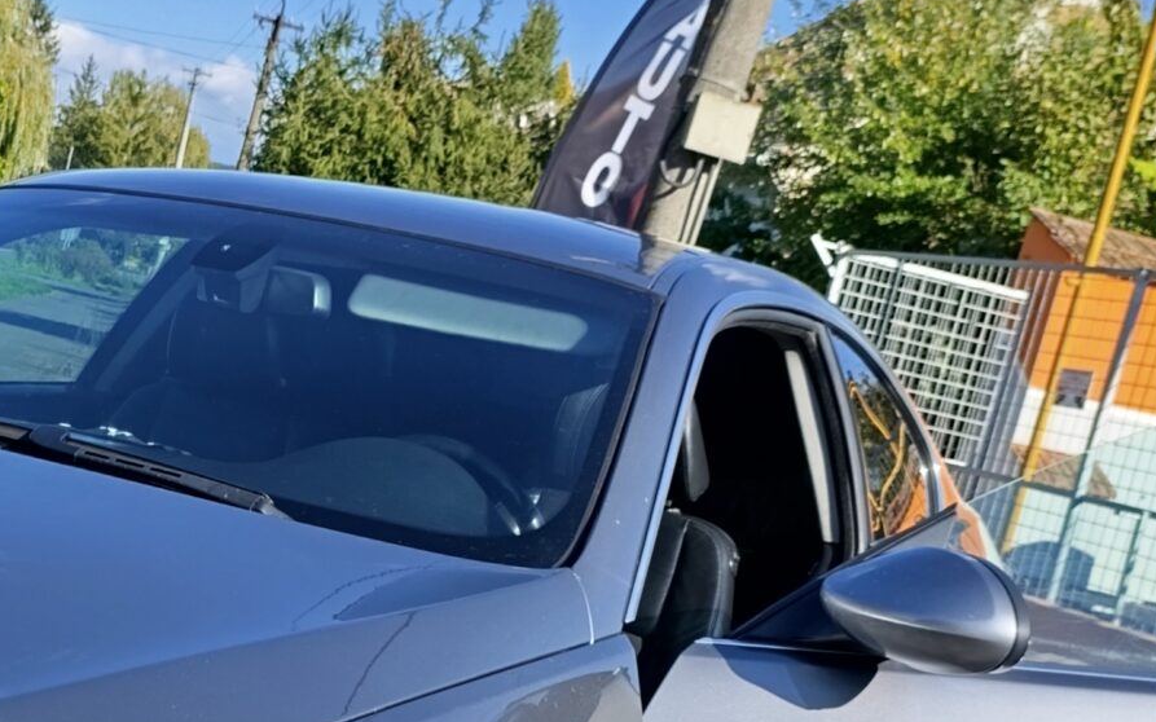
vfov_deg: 18.2
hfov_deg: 28.4
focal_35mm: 70
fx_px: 2205
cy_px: 699
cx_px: 155
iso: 50
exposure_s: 1/418
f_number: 1.6
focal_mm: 6.14
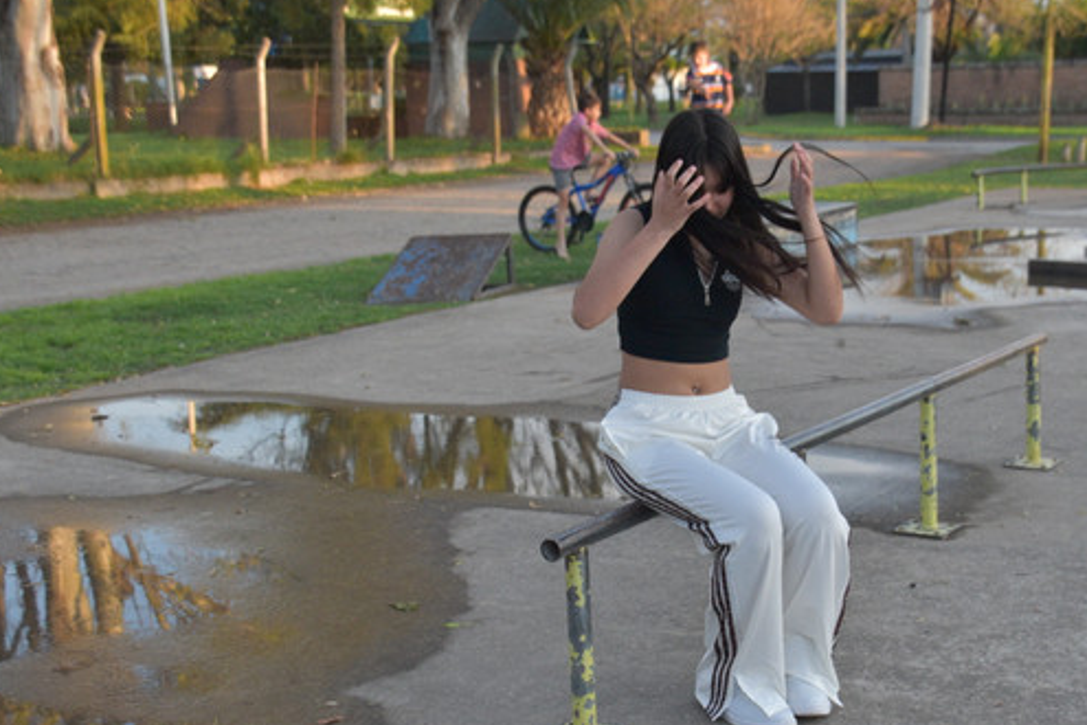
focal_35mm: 45
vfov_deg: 30.0
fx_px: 1348
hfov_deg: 43.5
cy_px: 436
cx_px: 687
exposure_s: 1/1600
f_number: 3.5
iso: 1000
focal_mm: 23
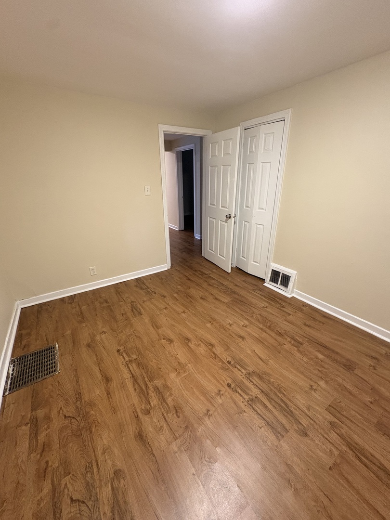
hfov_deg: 85.7
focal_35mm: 14
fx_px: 210
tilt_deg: -20.3
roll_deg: +0.6
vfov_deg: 102.1
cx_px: 195
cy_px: 260
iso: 500
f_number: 2.2
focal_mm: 2.22
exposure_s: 1/60
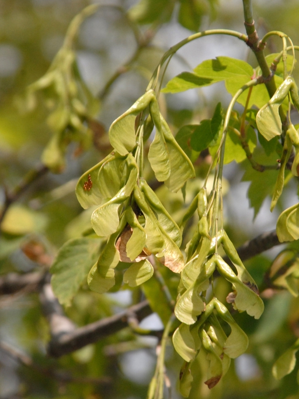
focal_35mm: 520
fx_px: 5985
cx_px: 190
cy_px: 200
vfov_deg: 3.8
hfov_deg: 2.9
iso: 400
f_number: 11
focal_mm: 240
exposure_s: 1/500
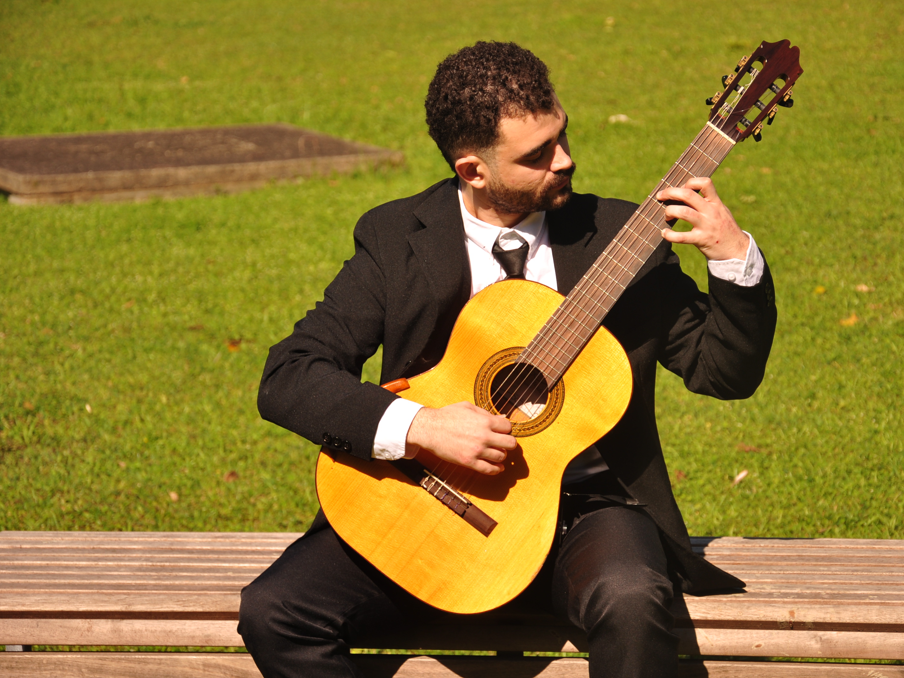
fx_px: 3618
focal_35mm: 139
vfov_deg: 10.7
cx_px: 502
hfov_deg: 14.2
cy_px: 339
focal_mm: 85
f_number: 5.6
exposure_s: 1/640
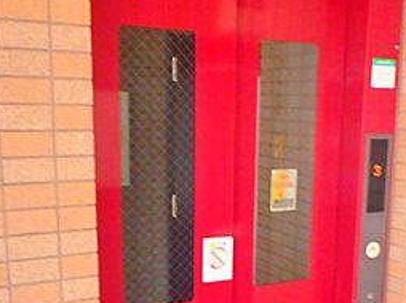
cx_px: 273
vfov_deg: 26.8
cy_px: 257
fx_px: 621
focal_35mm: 53
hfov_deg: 35.8
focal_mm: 3.7
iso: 800
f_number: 3.5
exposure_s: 1/15
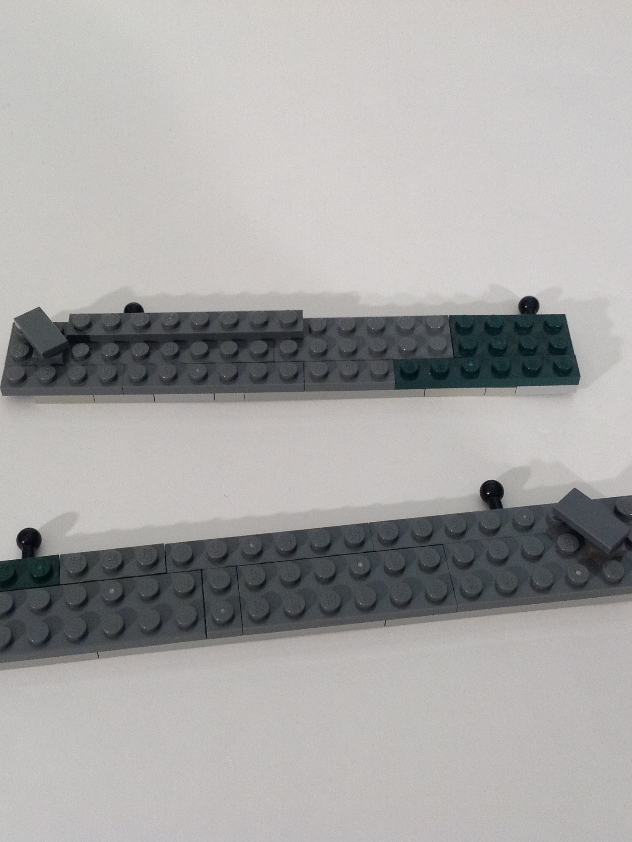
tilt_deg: -48.8
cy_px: 421
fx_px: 1144
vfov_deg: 40.4
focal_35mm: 47
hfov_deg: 30.9
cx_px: 283
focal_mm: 4.28
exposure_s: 1/120
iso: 100
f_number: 2.4
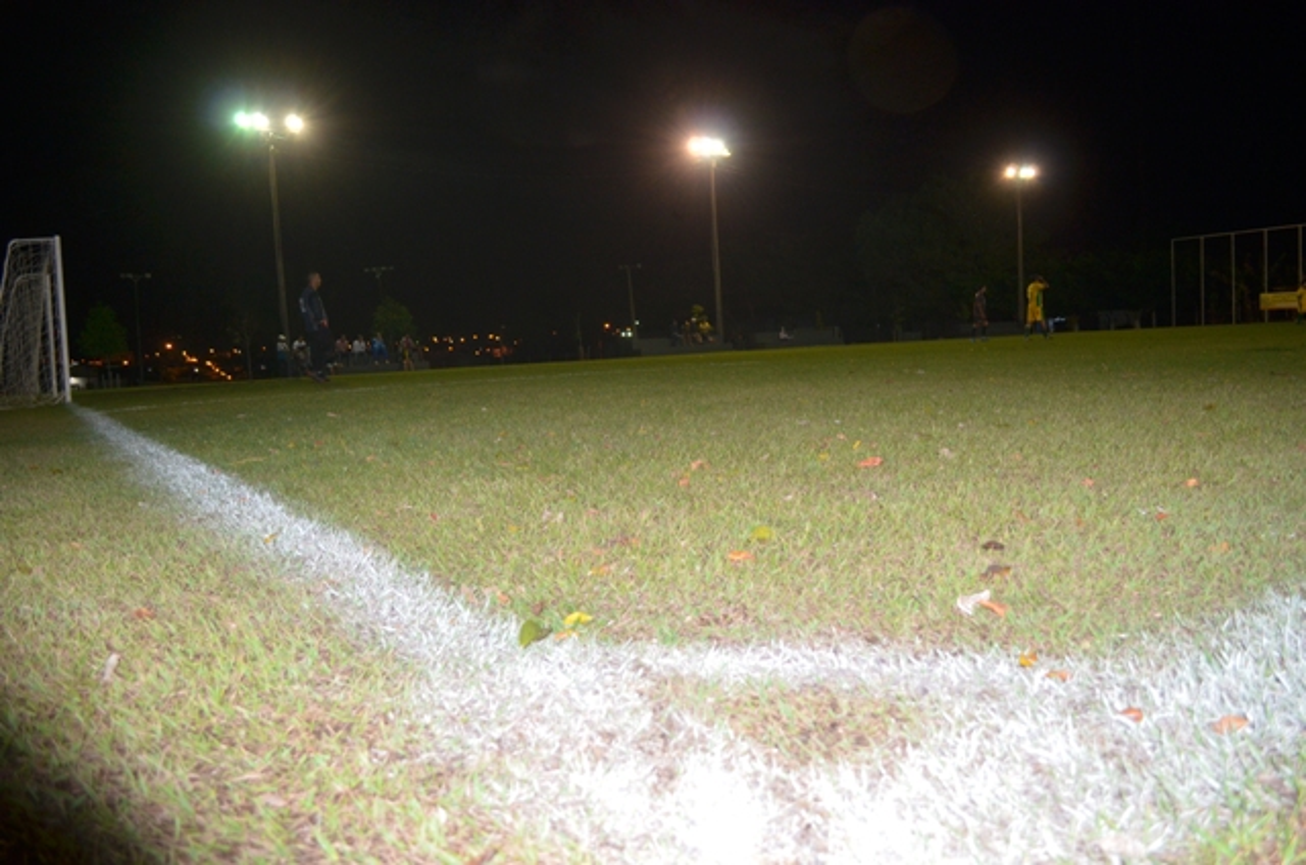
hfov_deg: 67.5
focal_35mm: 27
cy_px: 432
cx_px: 653
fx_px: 978
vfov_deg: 47.7
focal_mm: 18
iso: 400
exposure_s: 1/40
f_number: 3.5
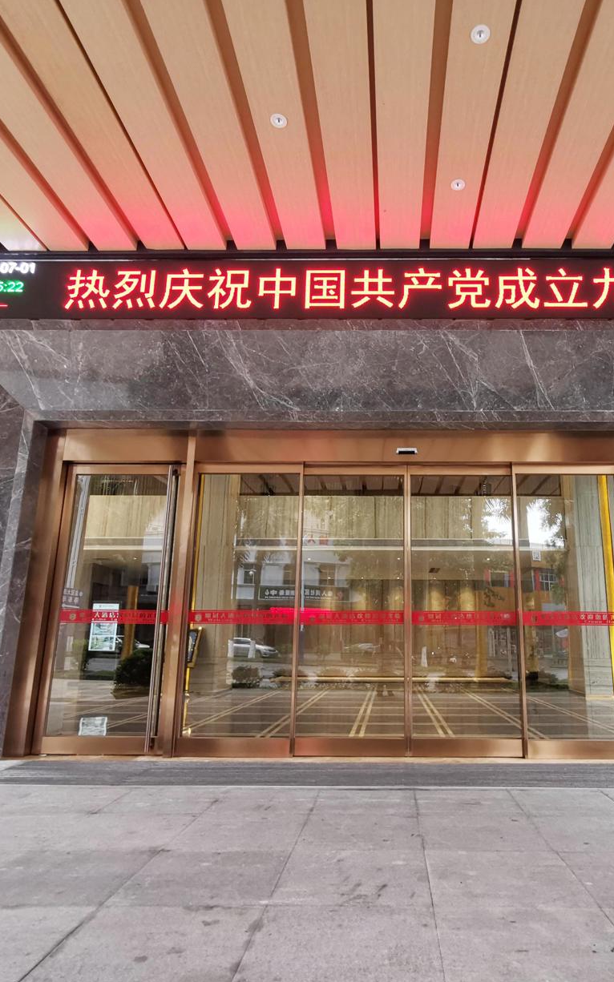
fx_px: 616
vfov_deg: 77.2
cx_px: 384
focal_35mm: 23
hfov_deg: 52.4
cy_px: 497
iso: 160
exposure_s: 1/60
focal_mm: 2.35
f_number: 2.2
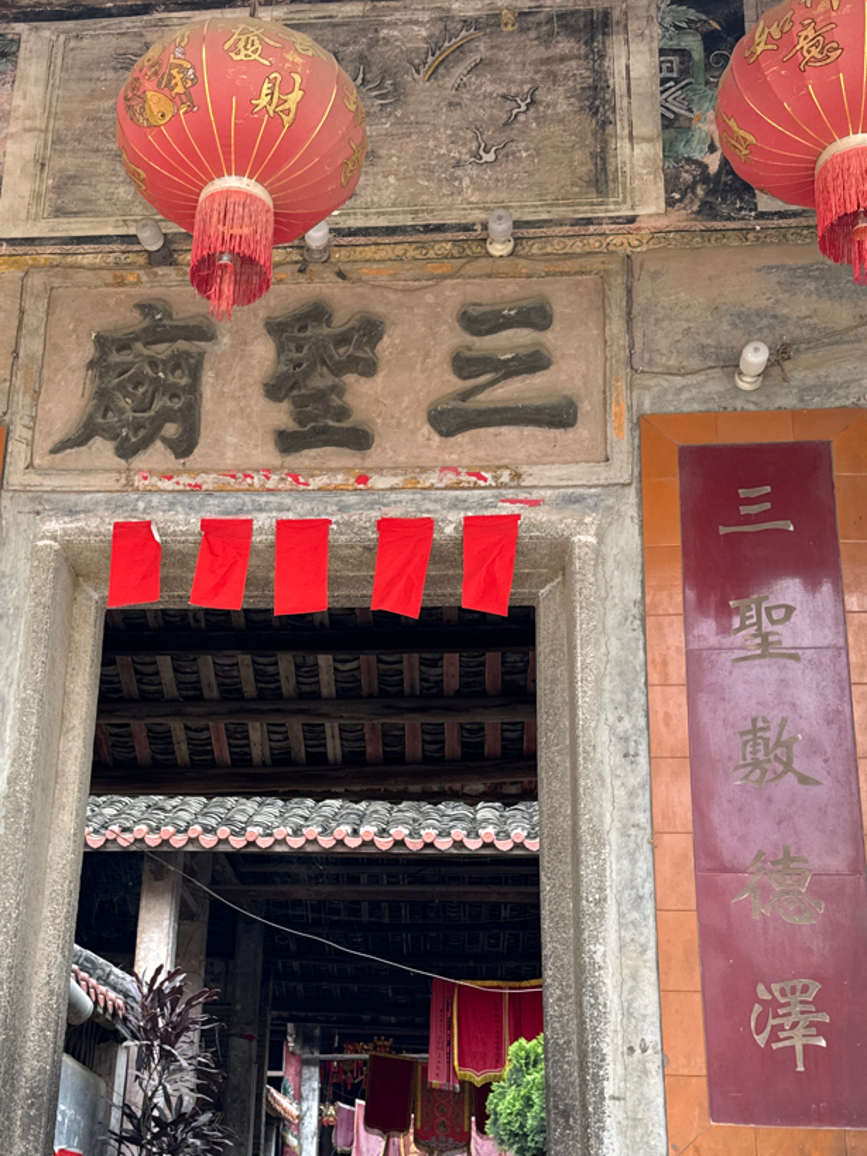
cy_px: 765
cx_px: 316
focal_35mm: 44
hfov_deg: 32.7
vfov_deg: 42.4
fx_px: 1469
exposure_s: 1/121
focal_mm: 6.76
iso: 80
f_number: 1.78
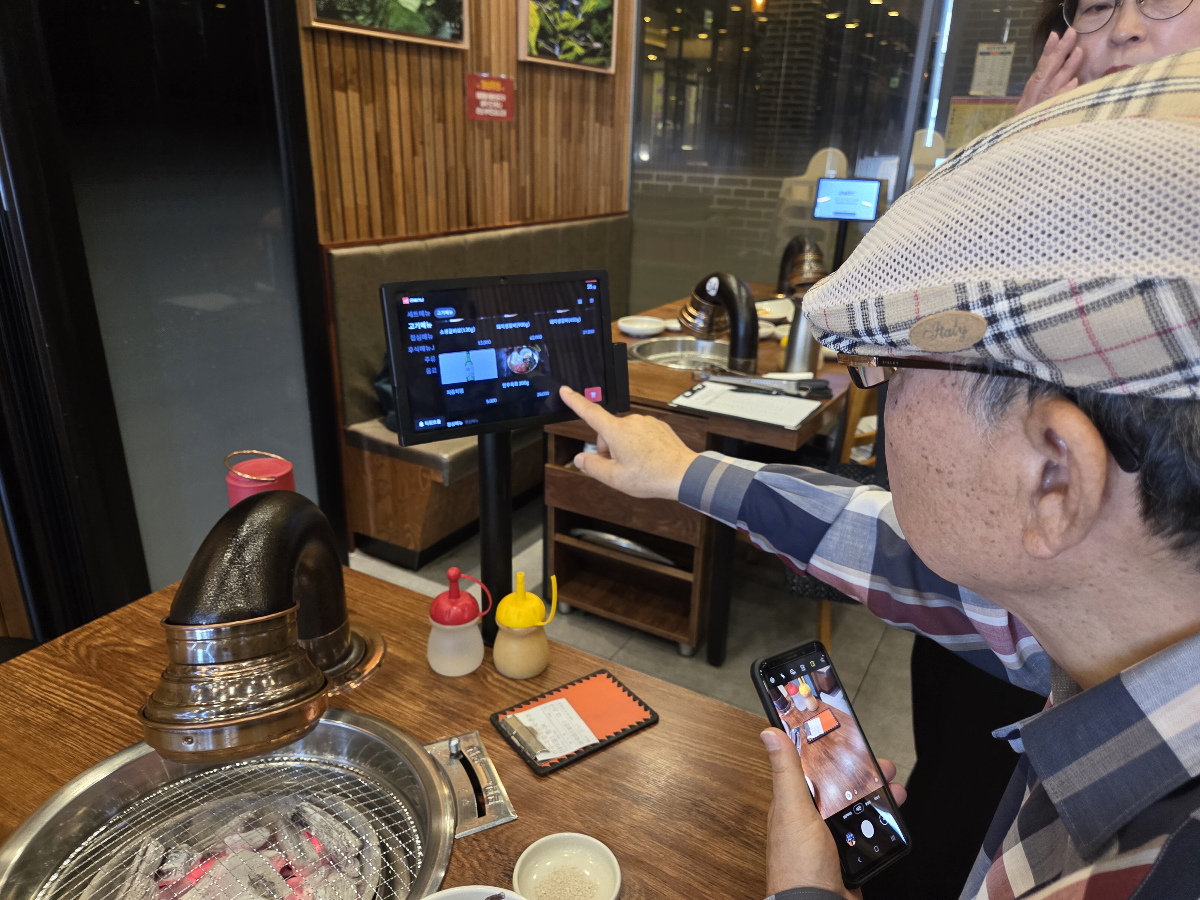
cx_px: 600
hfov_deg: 73.9
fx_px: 797
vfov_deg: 58.9
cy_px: 450
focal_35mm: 23
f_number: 1.8
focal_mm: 5.4
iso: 500
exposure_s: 1/120
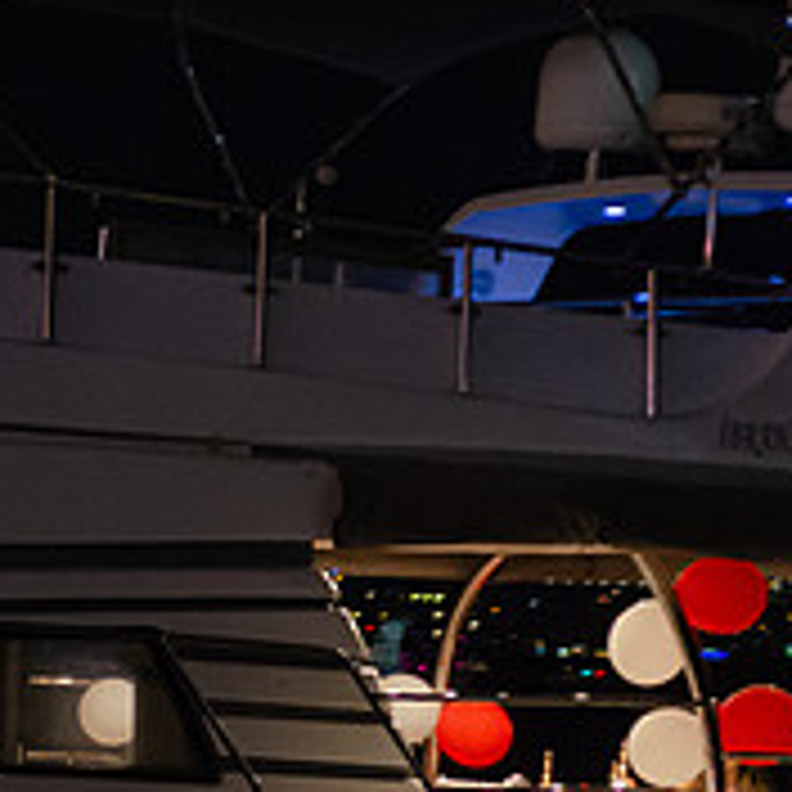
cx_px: 418
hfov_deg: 6.9
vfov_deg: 6.9
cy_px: 554
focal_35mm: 252
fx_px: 6523
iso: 2500
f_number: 2.8
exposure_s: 1/80
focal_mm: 60
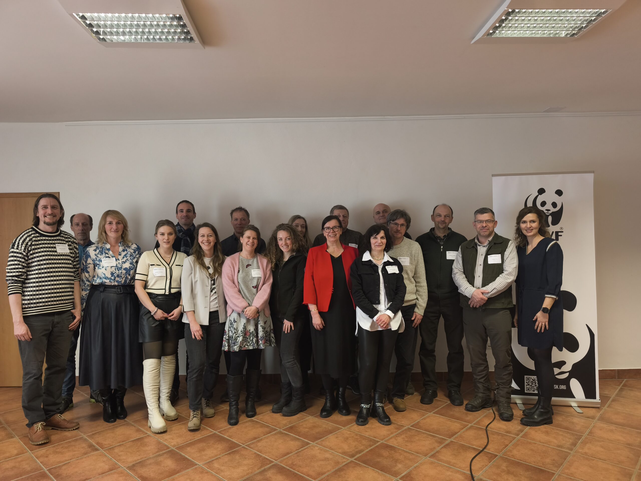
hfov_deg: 73.9
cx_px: 320
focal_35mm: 23
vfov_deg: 58.9
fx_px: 426
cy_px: 240
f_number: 1.6
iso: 250
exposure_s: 1/120
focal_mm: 6.57
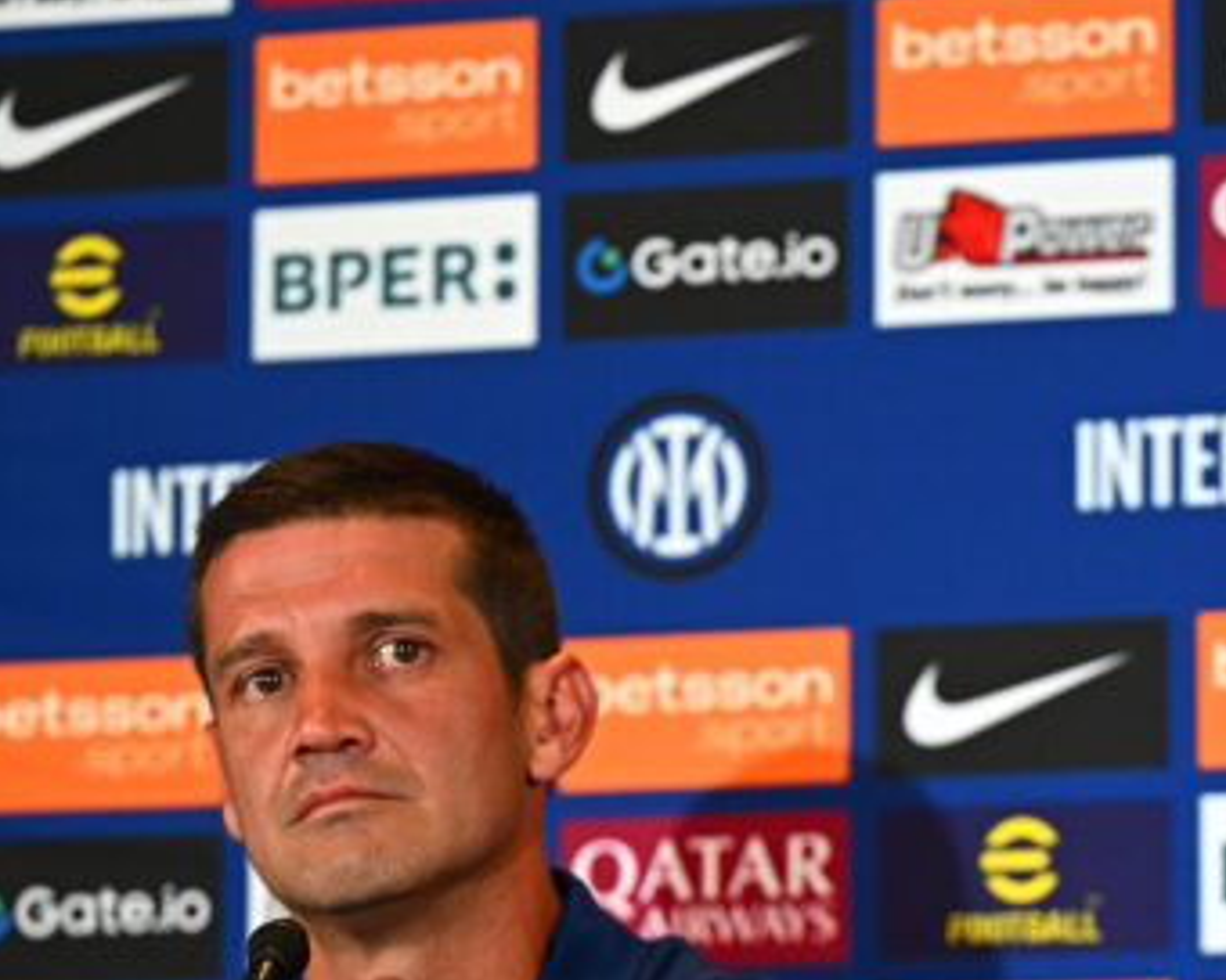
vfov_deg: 7.7
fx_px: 7293
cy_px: 982
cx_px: 1147
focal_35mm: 201
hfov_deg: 9.6
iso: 1250
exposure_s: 1/250
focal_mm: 71
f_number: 2.8
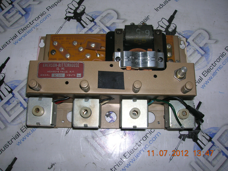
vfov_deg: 41.7
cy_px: 86
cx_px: 114
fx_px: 224
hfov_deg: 54.0
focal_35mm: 34
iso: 50
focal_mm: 5.7
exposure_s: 1/60.1
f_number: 4.9
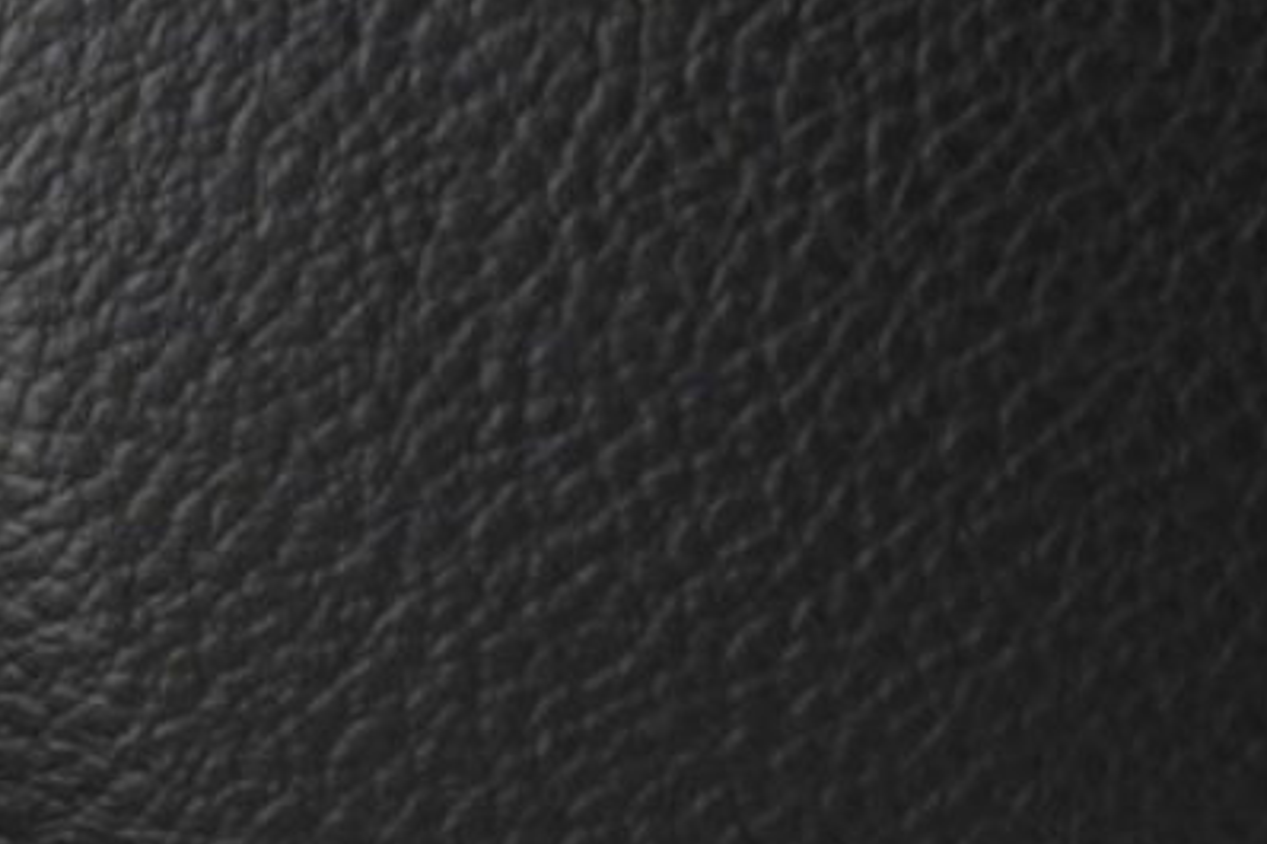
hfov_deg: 9.8
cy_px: 70
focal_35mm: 197
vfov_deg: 6.9
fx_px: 6930
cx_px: -1156
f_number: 3.2
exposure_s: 1/125
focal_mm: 8.5
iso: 100
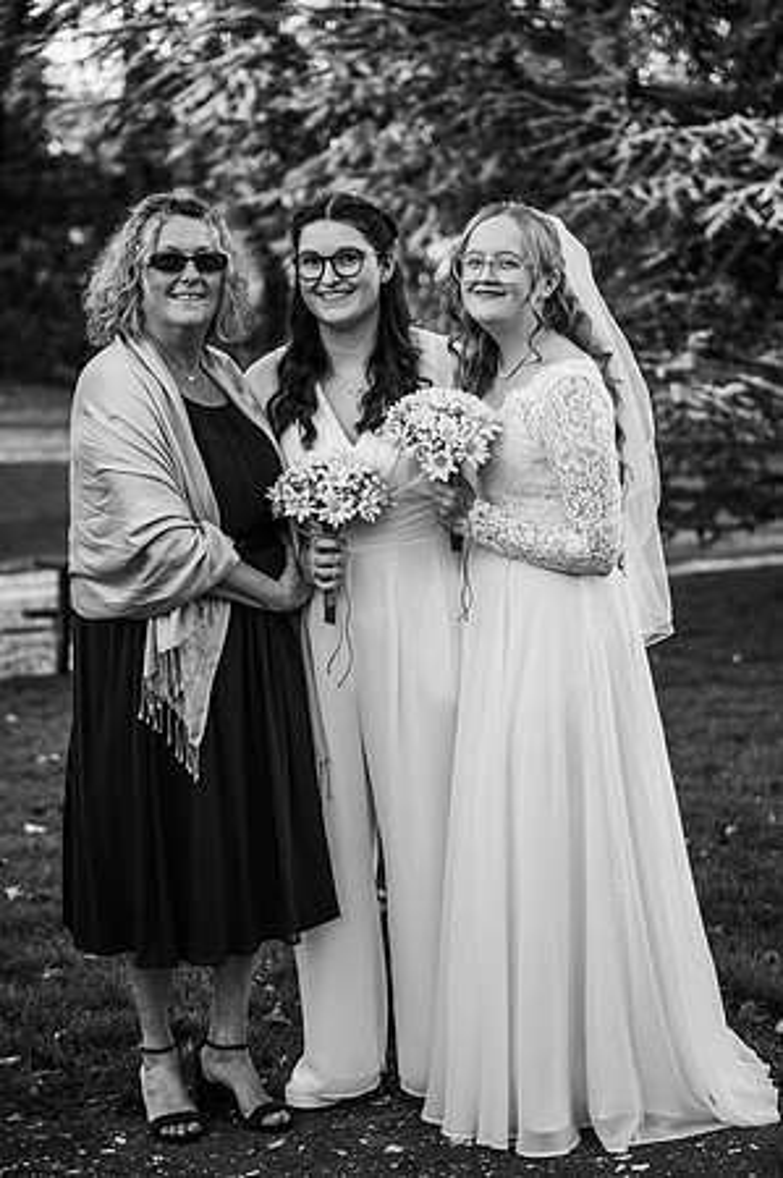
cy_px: 589
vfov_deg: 28.9
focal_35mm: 70
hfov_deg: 19.4
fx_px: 2289
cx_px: 392
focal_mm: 70
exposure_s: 1/500
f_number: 2.8
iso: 100
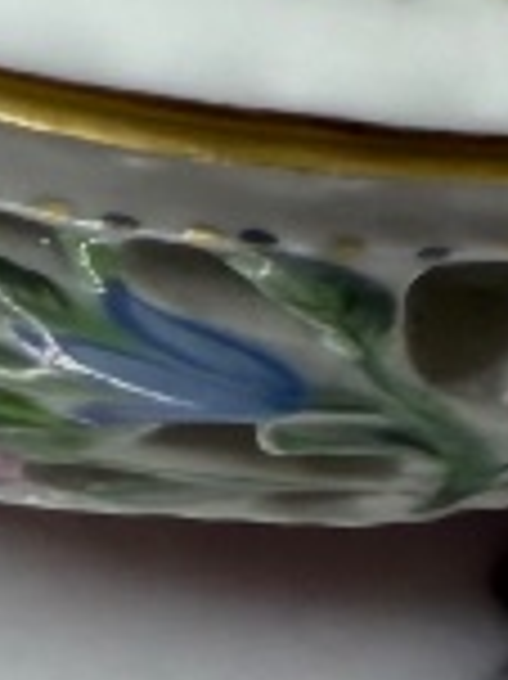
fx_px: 3743
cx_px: 58
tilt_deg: -41.0
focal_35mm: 191
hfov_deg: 7.7
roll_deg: +0.0
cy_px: -797
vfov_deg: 9.5
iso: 50
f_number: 2.2
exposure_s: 1/100
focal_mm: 2.22
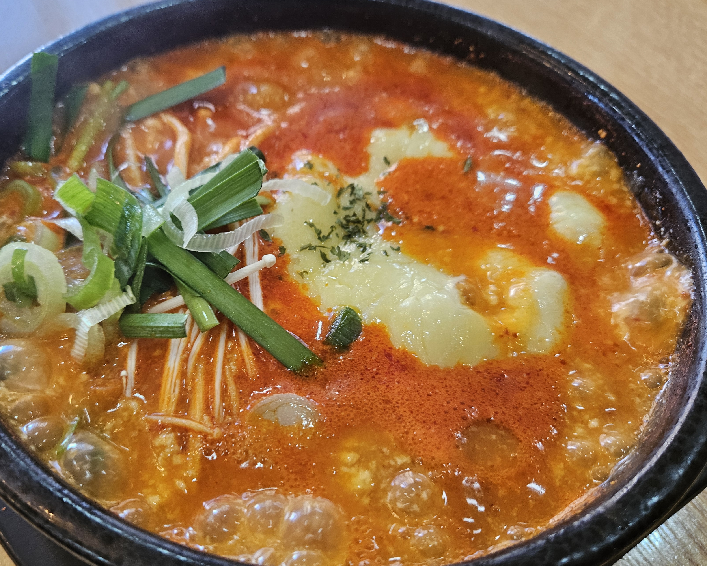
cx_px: 293
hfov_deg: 61.8
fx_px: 586
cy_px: 304
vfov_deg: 51.5
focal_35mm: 28
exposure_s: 1/120
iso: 125
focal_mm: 5.4
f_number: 1.8
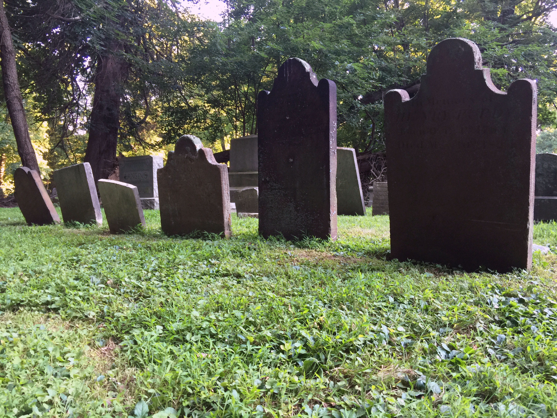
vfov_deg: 48.2
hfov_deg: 61.7
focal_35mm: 29
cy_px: 209
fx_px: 467
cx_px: 278
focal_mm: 4.15
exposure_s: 1/15
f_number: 2.2
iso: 32
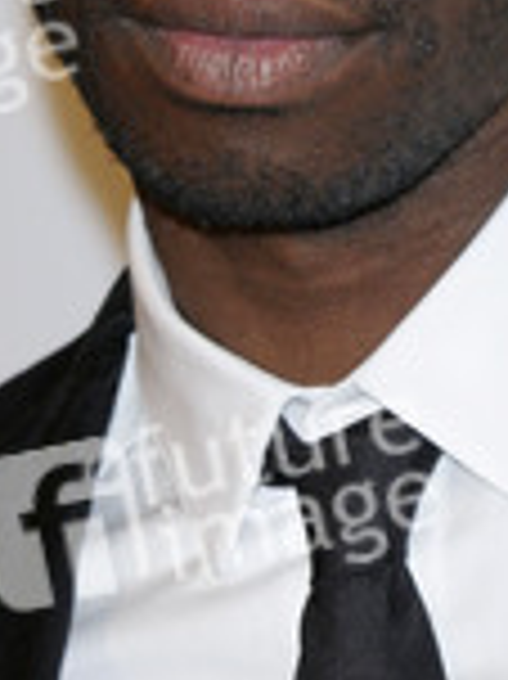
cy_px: -171
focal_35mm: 383
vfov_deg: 5.2
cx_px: 339
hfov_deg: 3.9
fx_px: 7505
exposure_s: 1/160
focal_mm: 100
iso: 640
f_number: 4.5
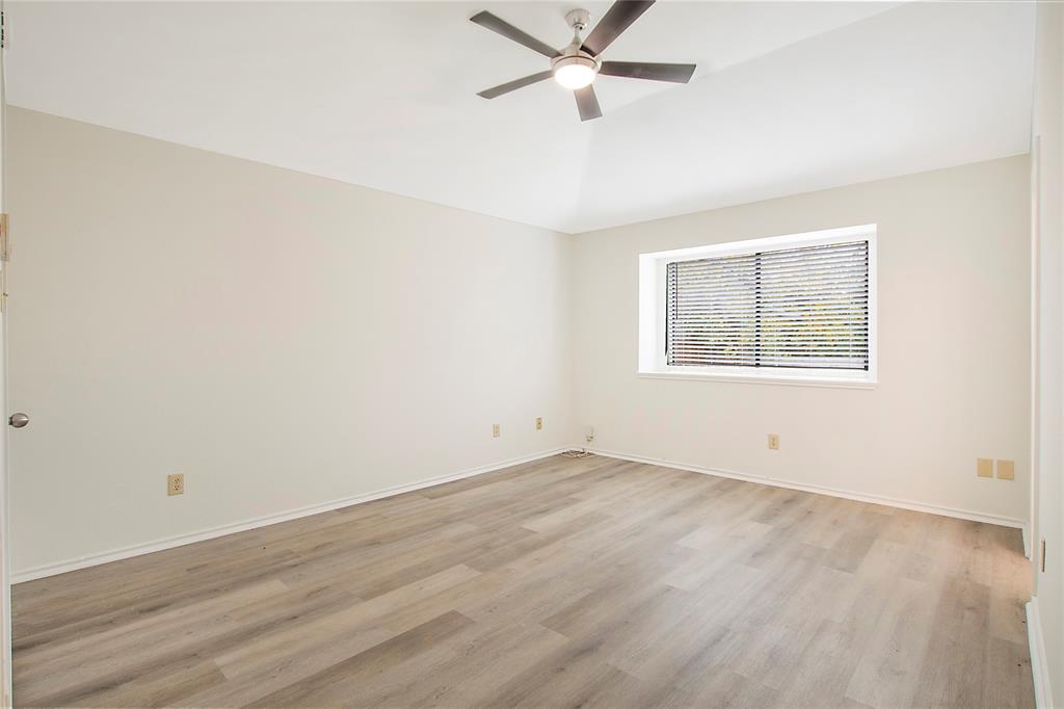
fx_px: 502
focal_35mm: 17
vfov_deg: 70.4
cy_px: 354
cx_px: 532
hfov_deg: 93.3
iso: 100
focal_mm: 11.5
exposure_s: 1/40
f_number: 7.1
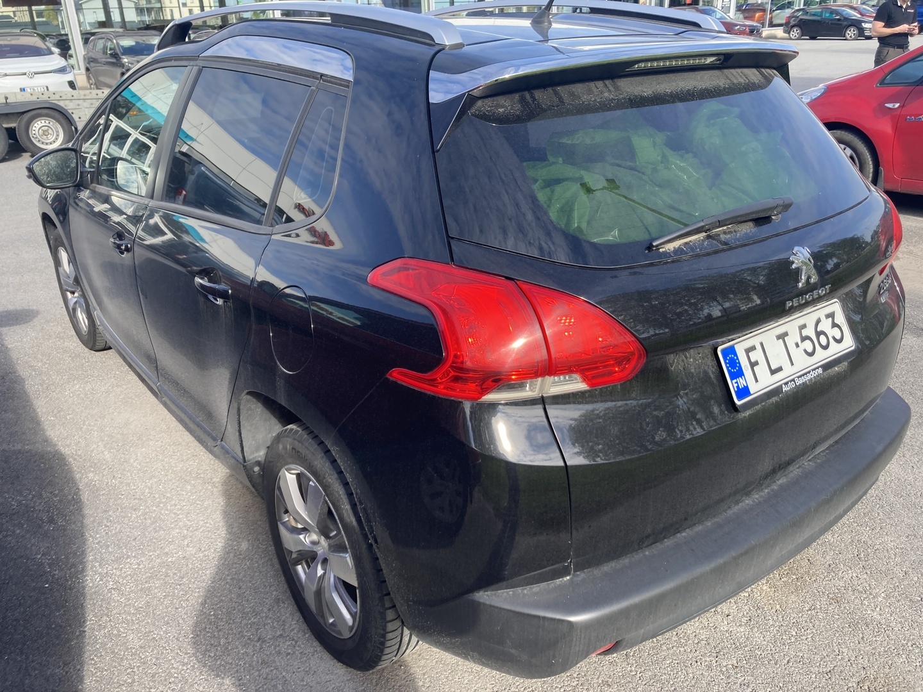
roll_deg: +2.9
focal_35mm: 28
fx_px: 747
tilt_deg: -22.3
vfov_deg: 49.7
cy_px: 346
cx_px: 462
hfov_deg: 63.4
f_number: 1.8
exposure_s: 1/505
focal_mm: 3.99
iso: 20
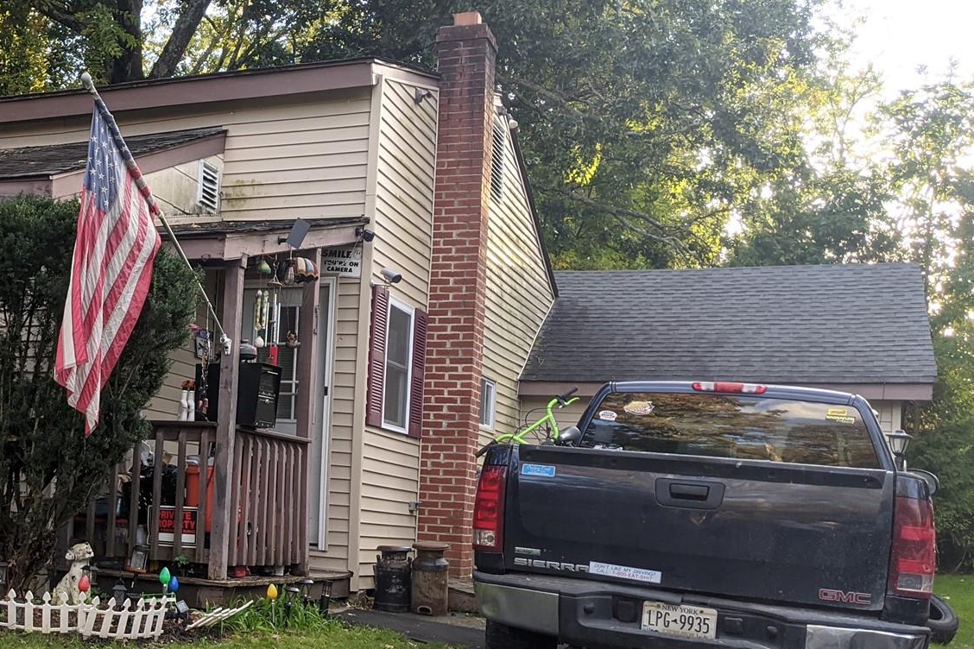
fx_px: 1380
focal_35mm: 51
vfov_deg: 26.3
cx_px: 119
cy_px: 427
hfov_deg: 36.7
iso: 86
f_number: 1.73
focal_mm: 4.38
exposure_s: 1/290
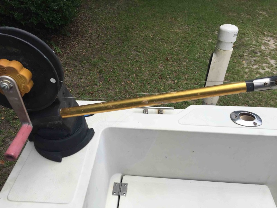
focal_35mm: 29
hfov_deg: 61.7
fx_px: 232
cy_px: 104
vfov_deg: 48.2
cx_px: 138
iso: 32
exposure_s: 1/1276
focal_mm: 4.15
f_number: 2.2
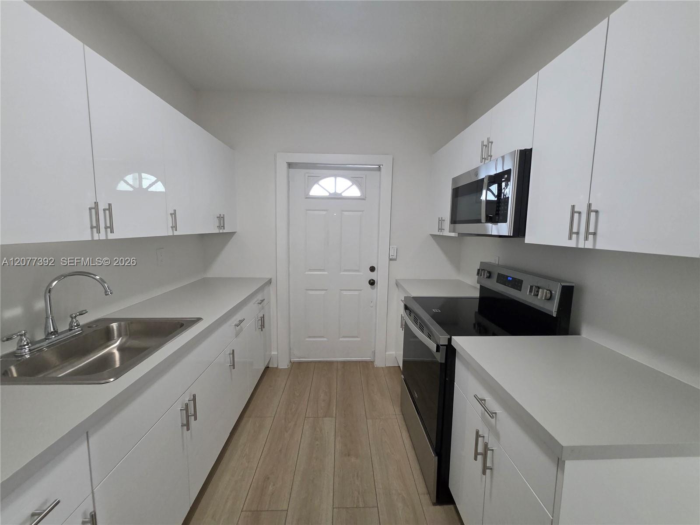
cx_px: 350
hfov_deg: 106.2
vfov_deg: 89.9
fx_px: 263
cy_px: 262
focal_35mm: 13
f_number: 2.2
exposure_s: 1/120
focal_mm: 1.7
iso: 400
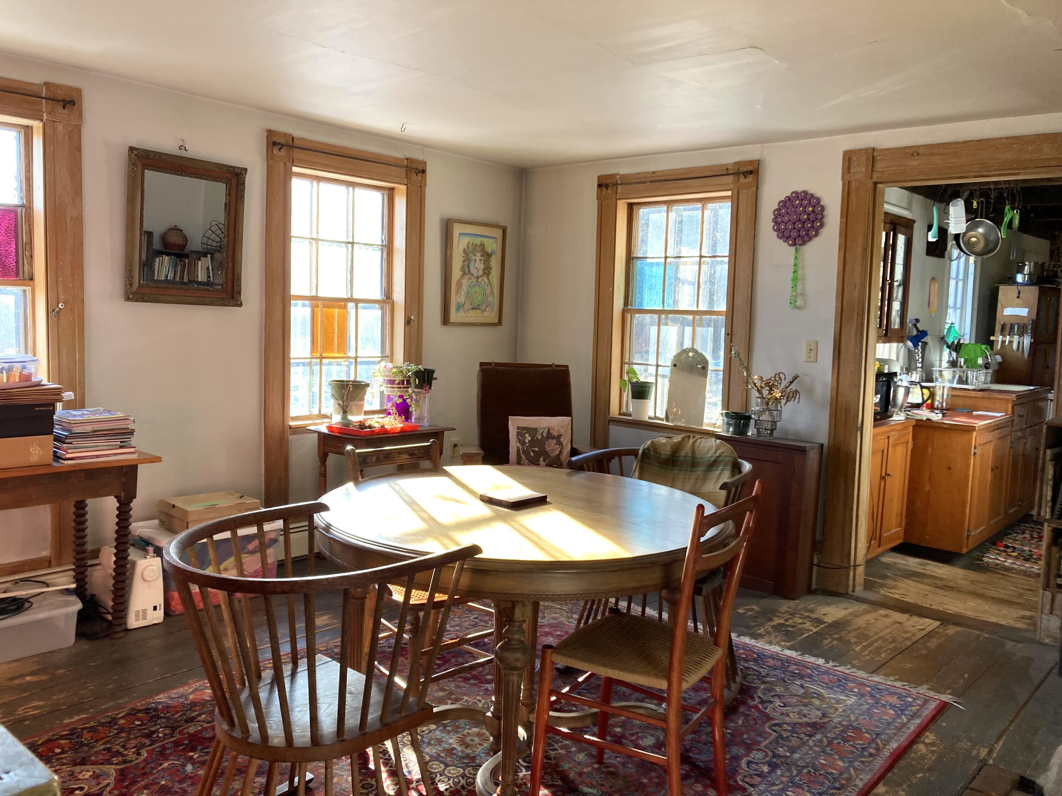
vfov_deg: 49.7
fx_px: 859
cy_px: 398
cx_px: 531
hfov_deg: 63.4
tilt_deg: -4.8
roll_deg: -1.0
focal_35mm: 28
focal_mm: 3.99
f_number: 1.8
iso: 64
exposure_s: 1/121
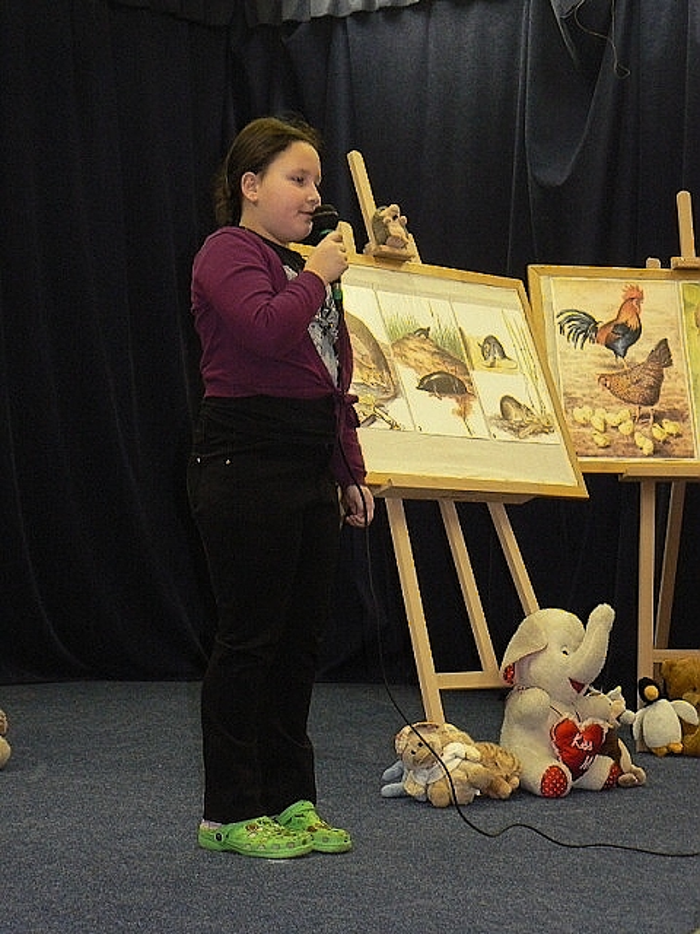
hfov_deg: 18.7
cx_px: 350
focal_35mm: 79
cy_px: 467
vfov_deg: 24.7
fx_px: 2130
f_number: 3.2
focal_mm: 13.1
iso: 200
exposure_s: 1/30
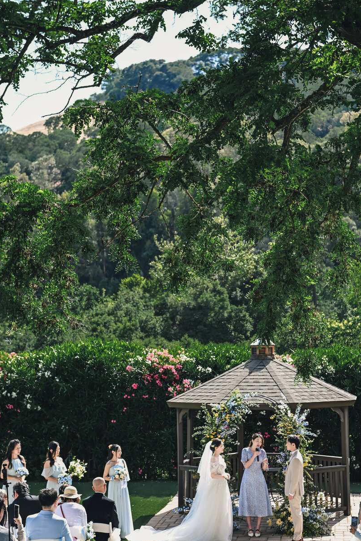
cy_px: 244
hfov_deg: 19.4
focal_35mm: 70
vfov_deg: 28.8
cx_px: 217
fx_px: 1053
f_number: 5
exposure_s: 1/200
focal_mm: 56
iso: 100
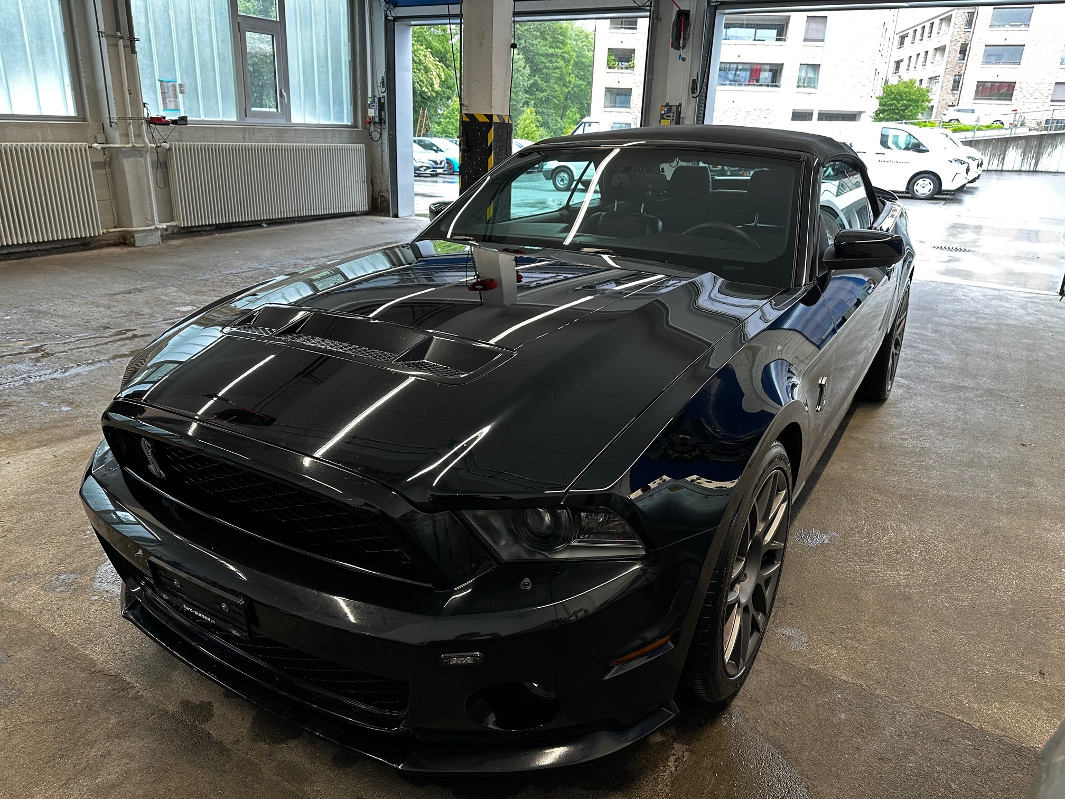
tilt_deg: -19.3
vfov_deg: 56.8
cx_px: 532
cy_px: 400
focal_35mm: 24
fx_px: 738
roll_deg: -2.7
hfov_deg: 71.6
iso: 100
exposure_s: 1/100
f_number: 1.78
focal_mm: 6.86
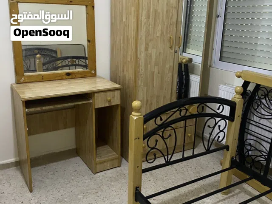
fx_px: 204
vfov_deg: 53.1
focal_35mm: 26
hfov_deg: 67.3
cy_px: 102
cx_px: 136
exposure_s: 1/25
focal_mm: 4.25
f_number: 1.8
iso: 500
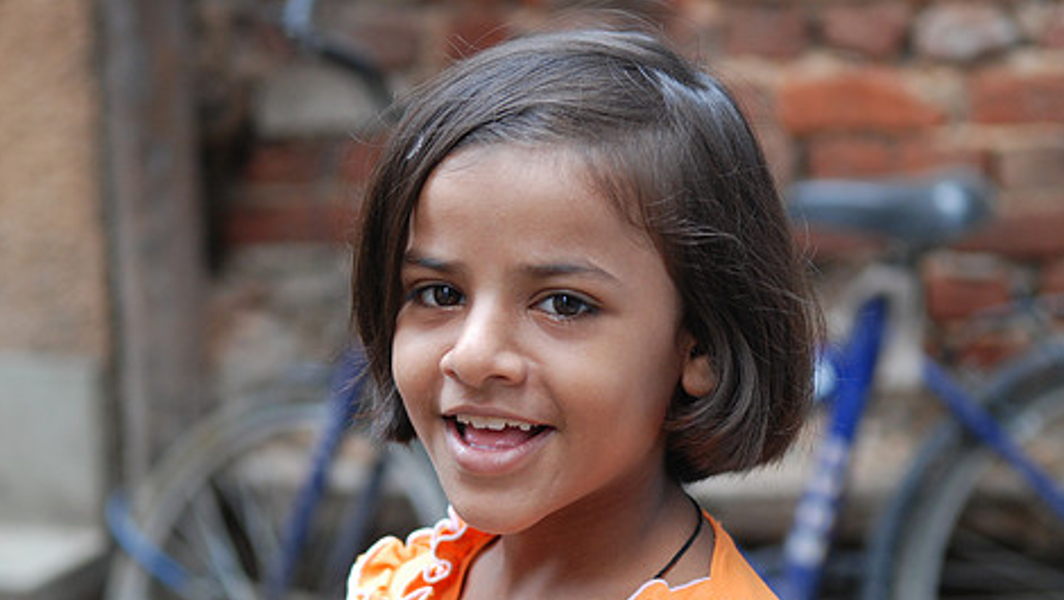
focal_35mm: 107
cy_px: 421
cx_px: 482
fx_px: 3011
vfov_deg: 11.4
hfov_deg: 20.0
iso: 400
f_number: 2.8
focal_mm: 55
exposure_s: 1/250
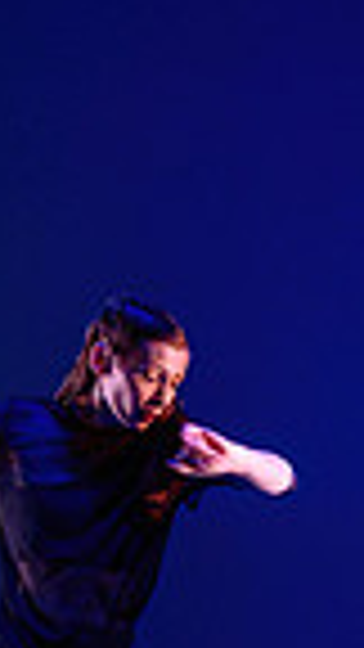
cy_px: 733
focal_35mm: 102
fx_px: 1750
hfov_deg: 10.9
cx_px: 703
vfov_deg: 19.9
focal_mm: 24
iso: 1000
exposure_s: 1/320
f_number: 1.4
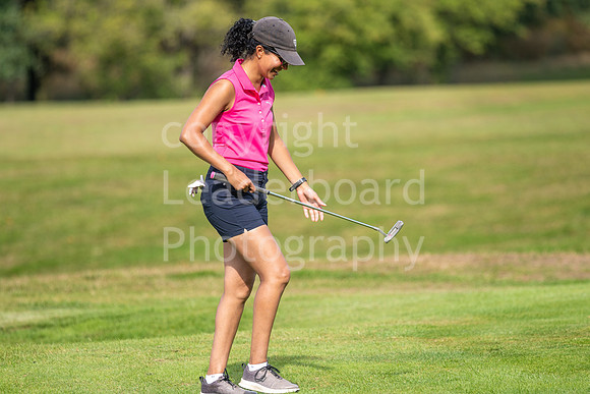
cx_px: 295
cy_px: 197
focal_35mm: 450
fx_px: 7376
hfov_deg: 4.6
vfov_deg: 3.1
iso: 100
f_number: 4.5
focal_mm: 300
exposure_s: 1/640
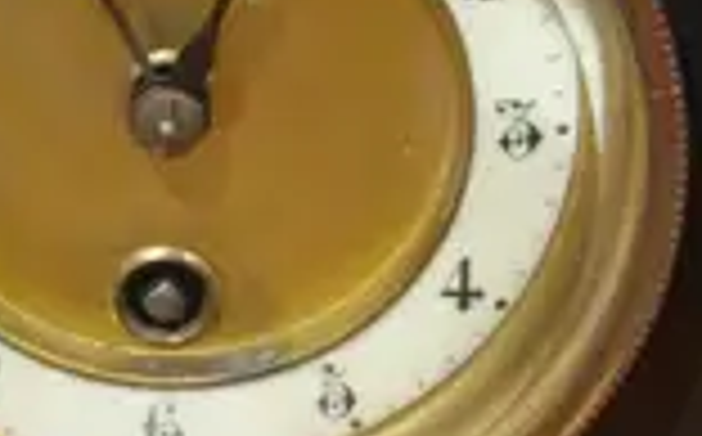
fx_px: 5865
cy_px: -25
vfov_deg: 4.3
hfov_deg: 6.8
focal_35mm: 307
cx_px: 112
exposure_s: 1/60
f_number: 4.7
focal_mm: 22
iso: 800
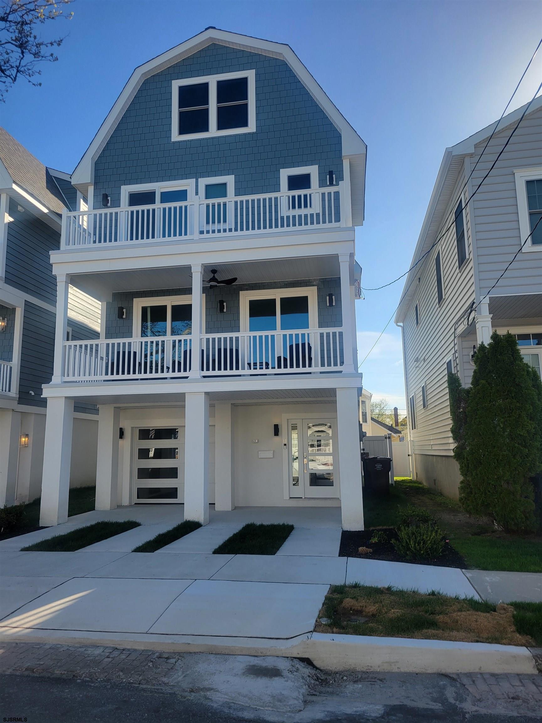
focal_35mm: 26
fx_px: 543
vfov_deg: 67.3
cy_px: 362
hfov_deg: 53.1
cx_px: 271
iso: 40
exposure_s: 1/1538
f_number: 1.8
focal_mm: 5.4
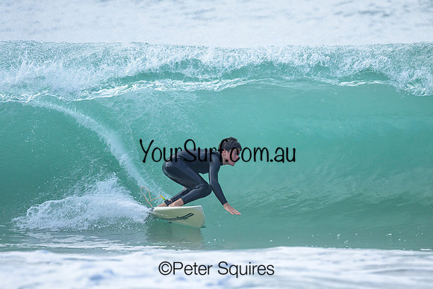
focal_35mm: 1098
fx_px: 13209
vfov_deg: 1.3
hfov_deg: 1.9
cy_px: 114
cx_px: 212
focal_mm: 800
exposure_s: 1/2000
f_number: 6.3
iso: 560
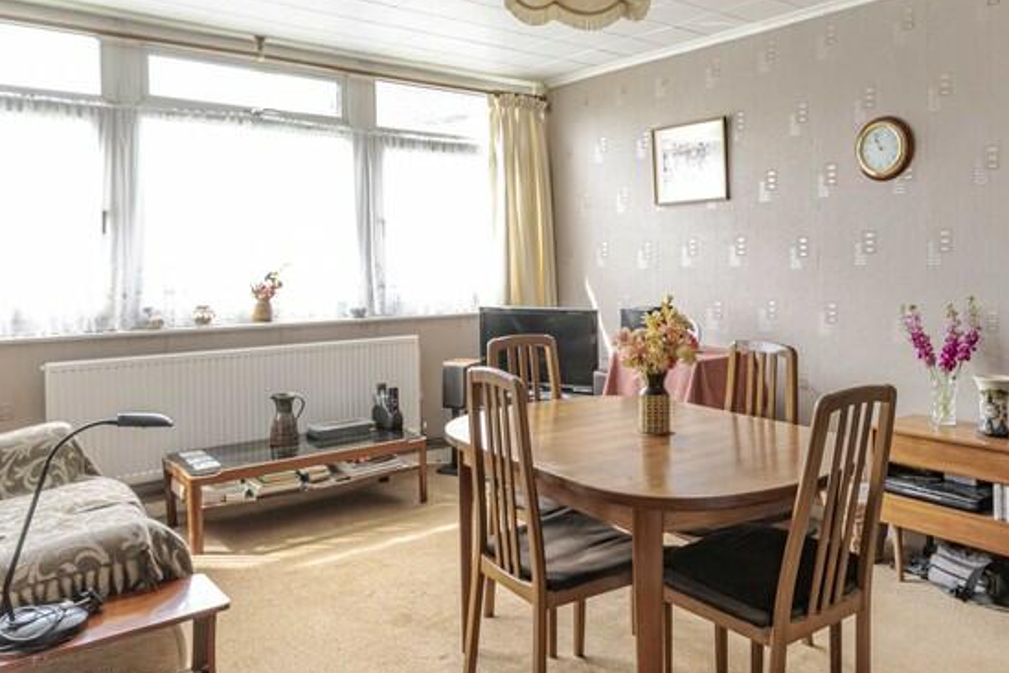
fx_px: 785
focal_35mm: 28
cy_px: 251
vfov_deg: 46.0
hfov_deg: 64.5
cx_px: 632
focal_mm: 15
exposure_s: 1/20
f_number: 8
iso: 500
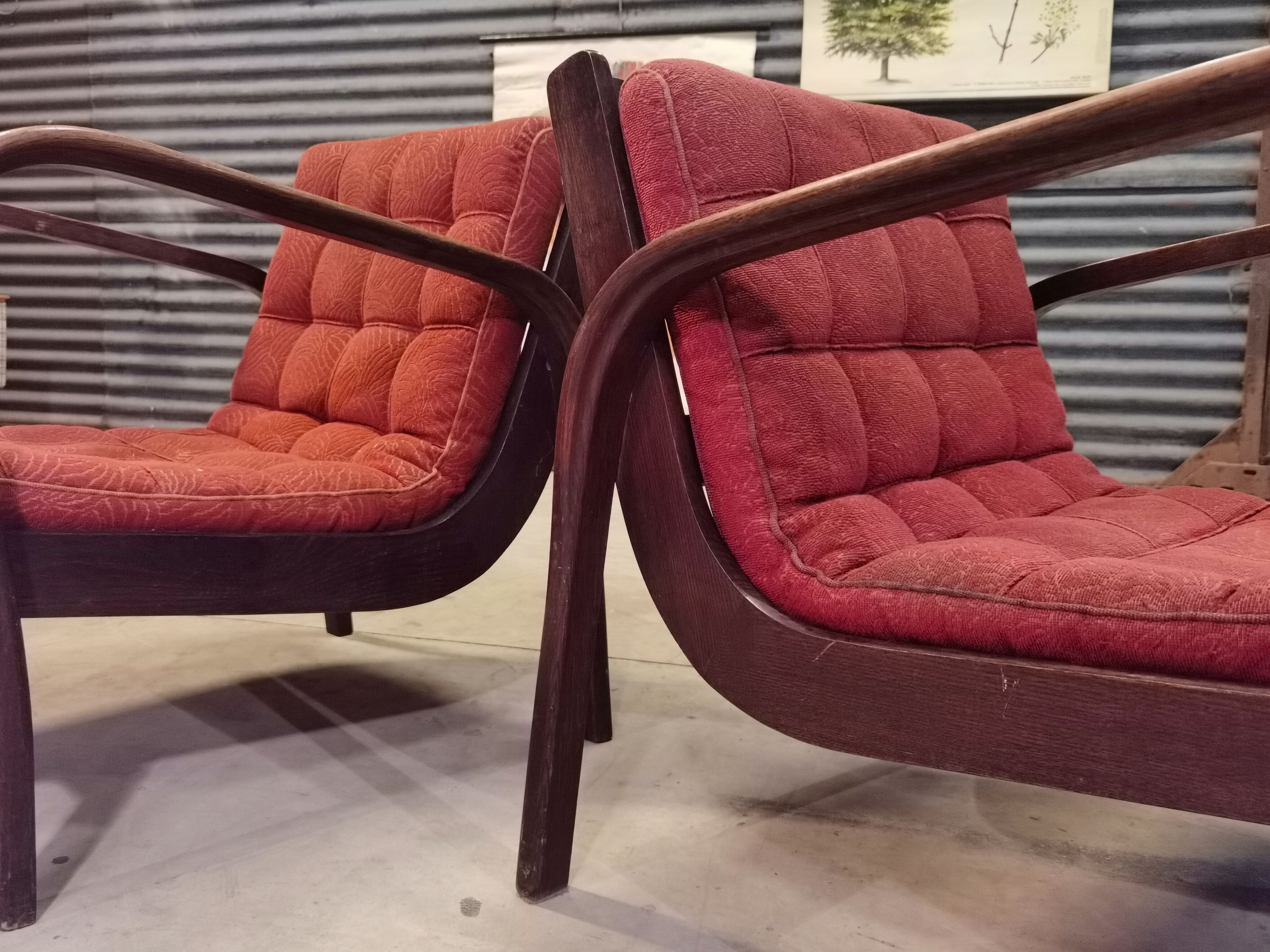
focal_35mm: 31
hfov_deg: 58.4
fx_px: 1137
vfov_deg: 45.4
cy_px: 476
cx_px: 635
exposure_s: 1/25
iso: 640
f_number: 1.9
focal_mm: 6.71
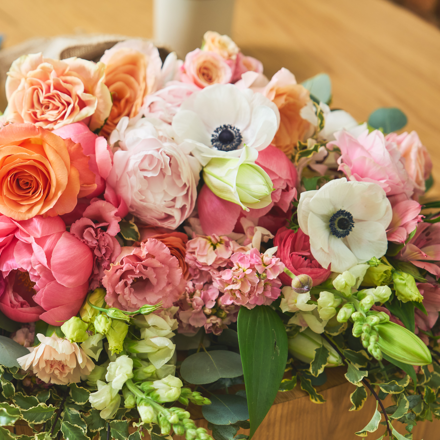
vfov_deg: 22.8
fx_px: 1093
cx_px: 138
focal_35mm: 76
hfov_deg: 22.6
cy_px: 221
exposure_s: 1/80
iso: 500
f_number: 2.8
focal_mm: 59
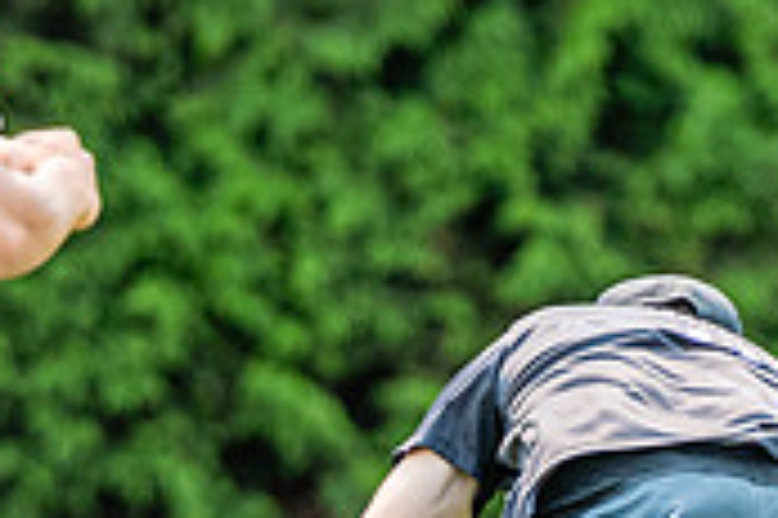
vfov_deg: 0.9
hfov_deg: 1.3
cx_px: 771
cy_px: 654
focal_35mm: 1530
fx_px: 33033
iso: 180
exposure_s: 1/1250
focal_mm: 200
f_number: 3.2
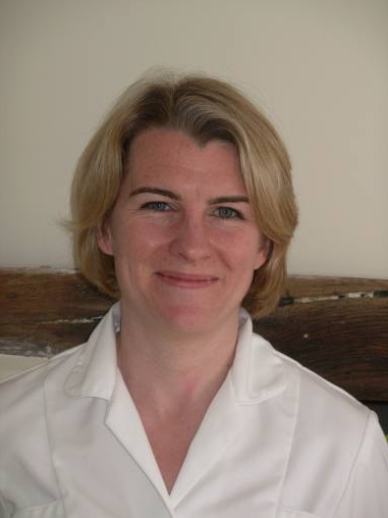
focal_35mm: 135
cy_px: 260
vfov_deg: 14.6
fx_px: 2018
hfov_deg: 11.0
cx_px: 195
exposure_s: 1/80
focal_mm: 27.8
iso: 200
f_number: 4.2
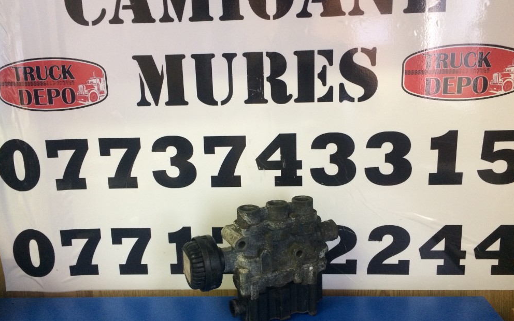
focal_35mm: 31
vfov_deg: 40.6
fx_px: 434
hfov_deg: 61.2
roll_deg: +0.5
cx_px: 258
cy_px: 169
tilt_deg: -12.7
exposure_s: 1/33
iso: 250
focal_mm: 4.15
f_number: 2.2
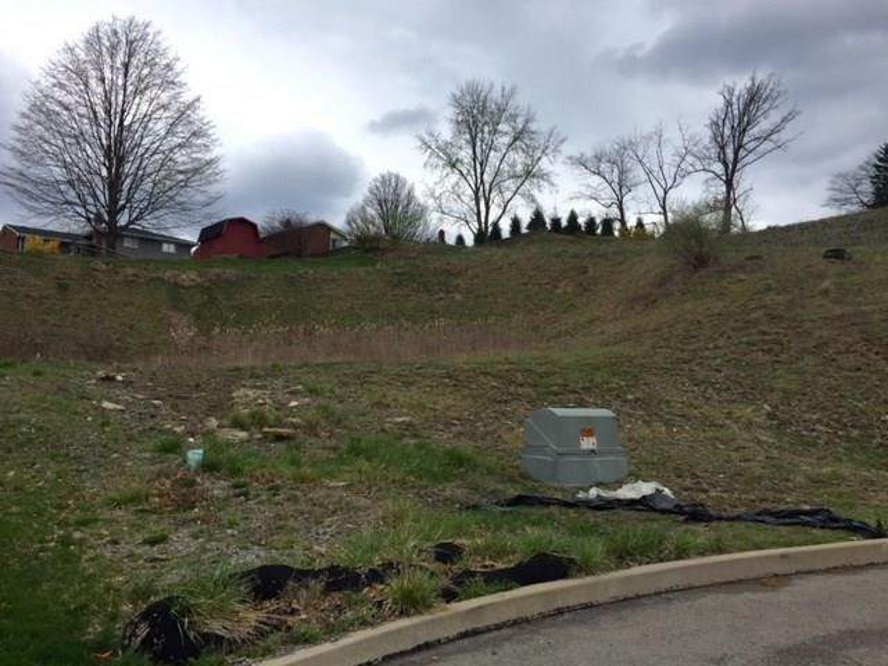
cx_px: 444
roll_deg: +0.2
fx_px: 744
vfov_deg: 48.2
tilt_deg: +6.1
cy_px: 333
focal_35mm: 29
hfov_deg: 61.7
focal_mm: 4.15
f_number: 2.2
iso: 32
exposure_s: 1/1276
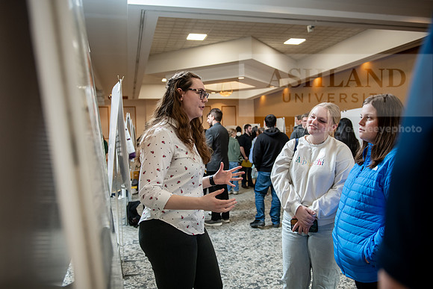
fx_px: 373
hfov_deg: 60.3
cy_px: 144
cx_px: 216
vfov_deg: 42.3
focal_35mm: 31
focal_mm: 31
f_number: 3.2
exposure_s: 1/200
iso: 1250
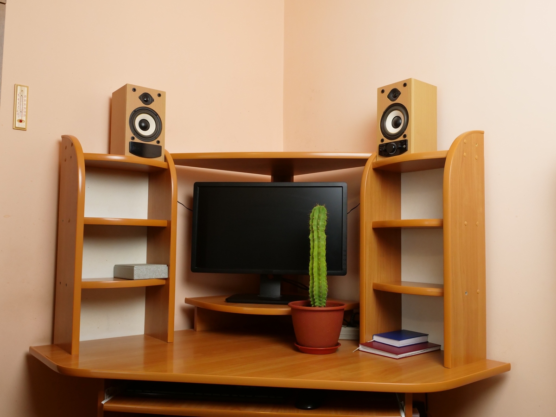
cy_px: 208
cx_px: 278
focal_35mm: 32
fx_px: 514
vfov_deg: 44.2
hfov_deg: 56.8
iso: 1250
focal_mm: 16
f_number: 5.6
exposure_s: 1/60
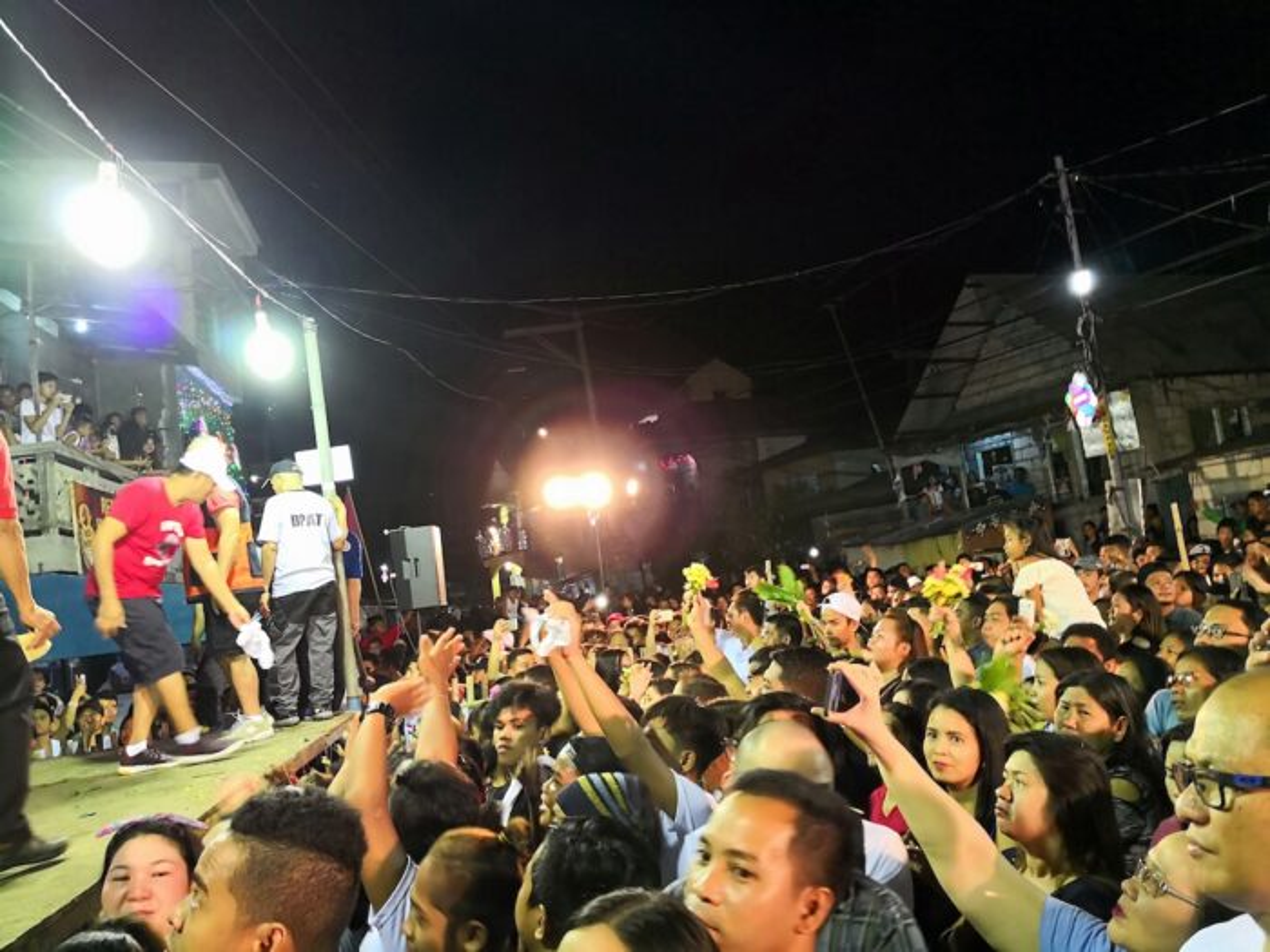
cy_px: 476
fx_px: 991
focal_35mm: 27
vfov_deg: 51.4
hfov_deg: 65.3
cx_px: 635
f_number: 1.6
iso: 250
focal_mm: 3.95
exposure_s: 1/33.3
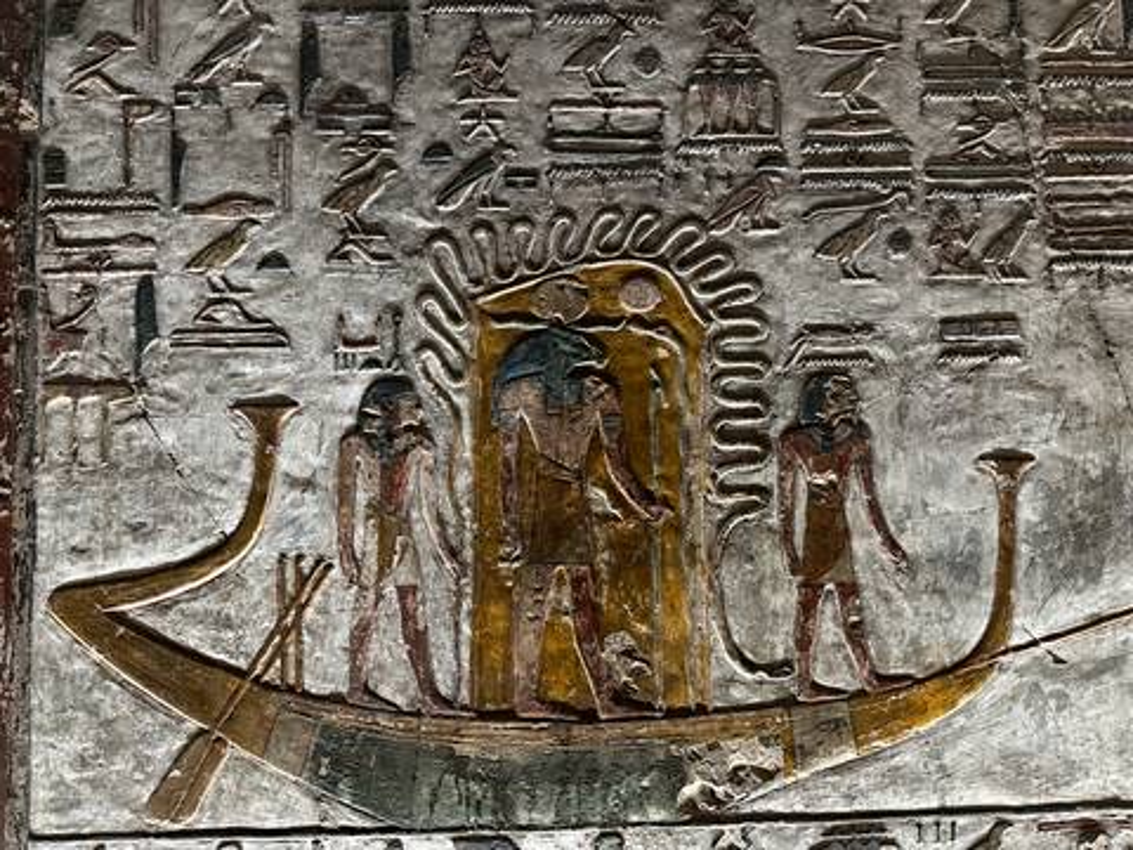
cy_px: 425
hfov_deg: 71.6
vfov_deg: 56.8
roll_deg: -0.5
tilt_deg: +2.1
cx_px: 566
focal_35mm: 24
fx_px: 786
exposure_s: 1/60
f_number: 1.78
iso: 400
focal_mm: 6.86
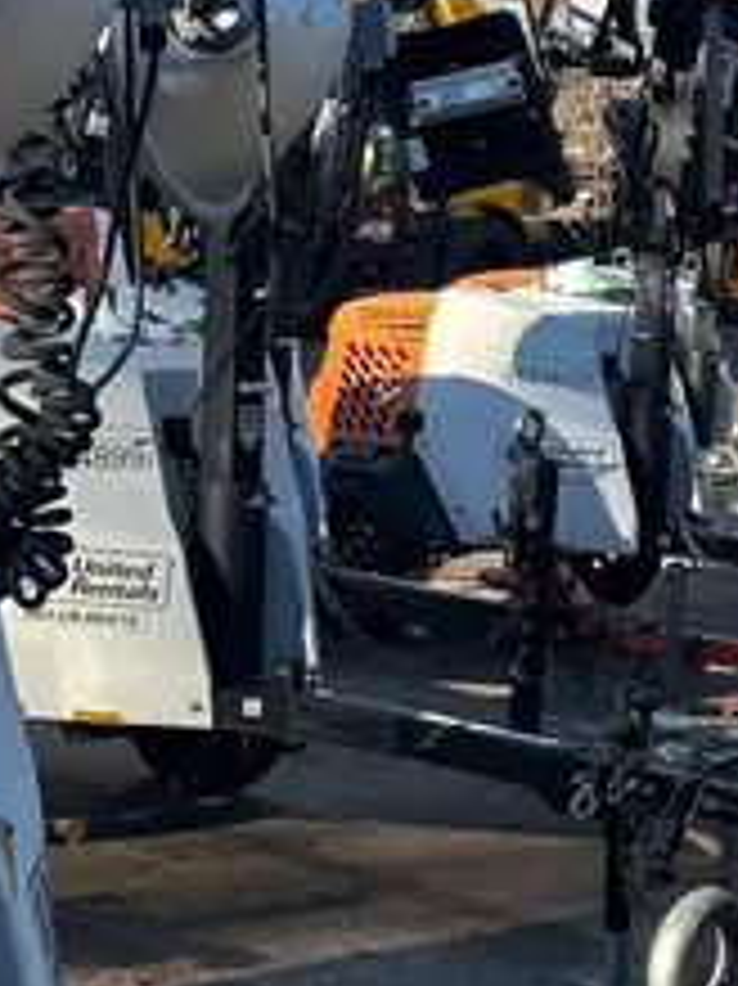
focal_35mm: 87
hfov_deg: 16.4
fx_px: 2475
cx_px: -112
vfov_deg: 22.5
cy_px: 488
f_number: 1.5
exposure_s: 1/1575
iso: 50
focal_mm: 5.7
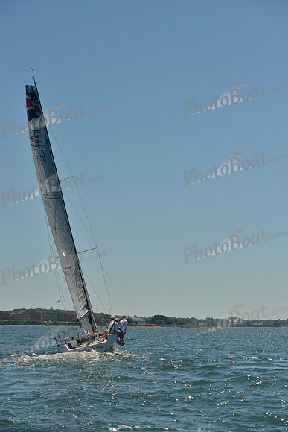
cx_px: 144
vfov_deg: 28.8
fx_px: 839
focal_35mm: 70
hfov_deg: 19.5
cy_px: 216
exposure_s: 1/1250
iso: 280
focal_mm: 70
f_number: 7.1
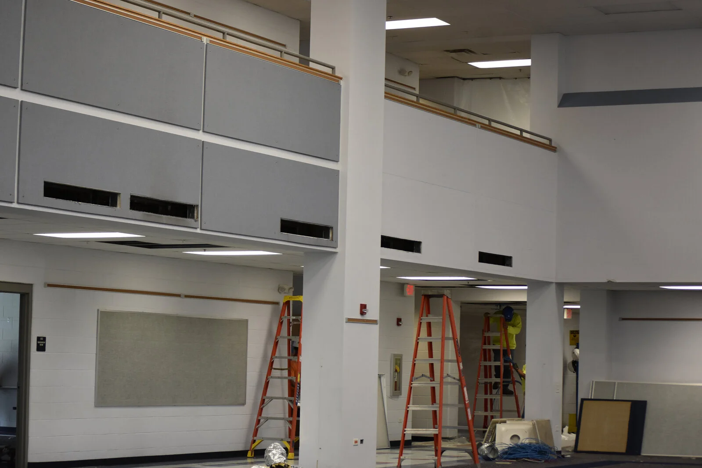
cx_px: 351
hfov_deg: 24.6
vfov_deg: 16.6
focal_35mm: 82
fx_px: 1609
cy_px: 234
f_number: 5
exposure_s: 1/100
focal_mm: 55
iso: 800
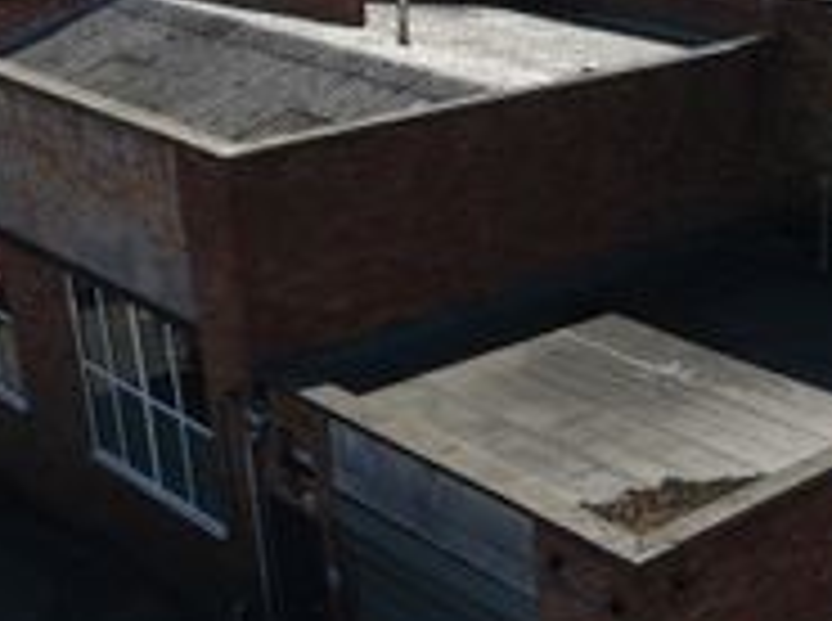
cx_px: 720
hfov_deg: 35.1
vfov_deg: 27.7
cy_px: 423
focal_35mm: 52
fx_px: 1247
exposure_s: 1/320
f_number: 5
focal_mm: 12.29
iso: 100
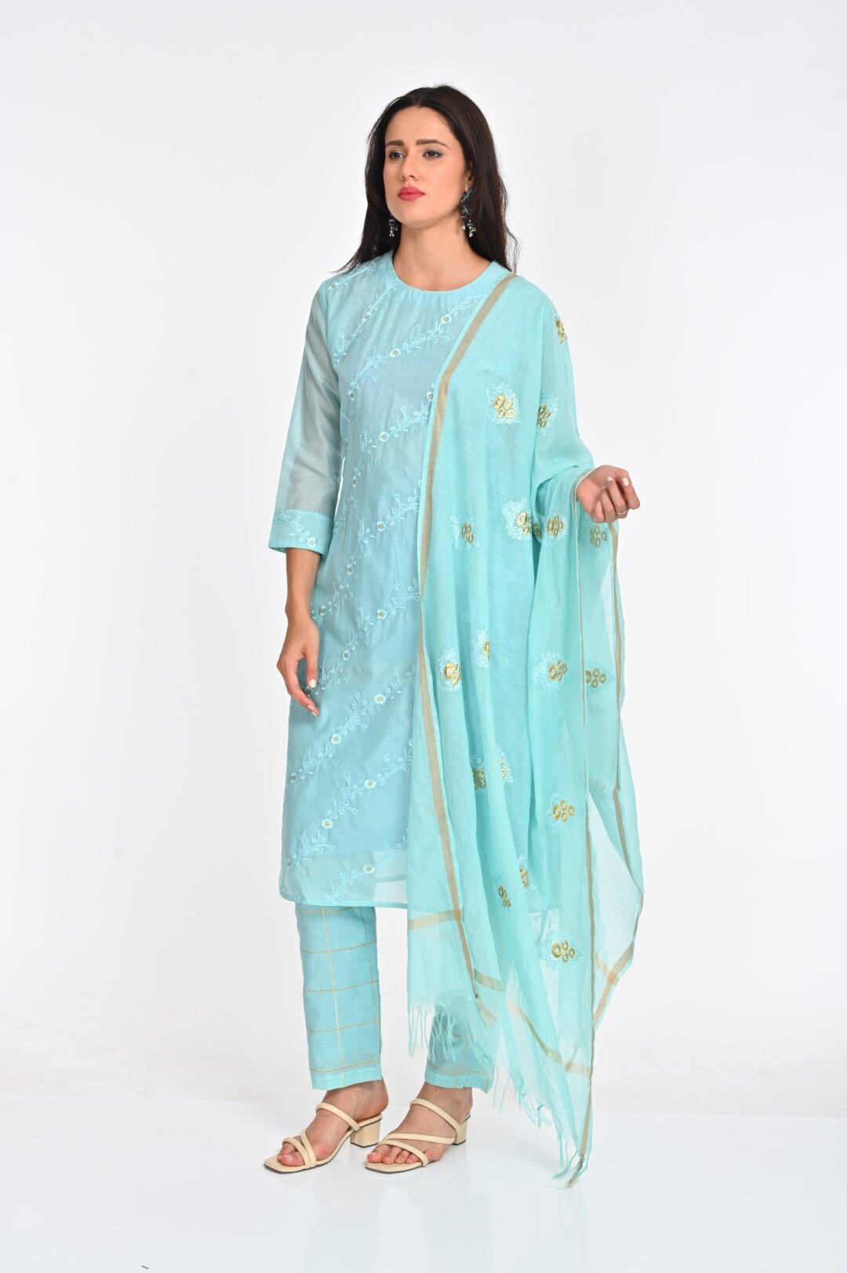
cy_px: 636
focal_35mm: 55
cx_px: 424
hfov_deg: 24.6
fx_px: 1943
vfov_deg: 36.3
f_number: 8
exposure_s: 1/160
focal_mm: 55
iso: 320
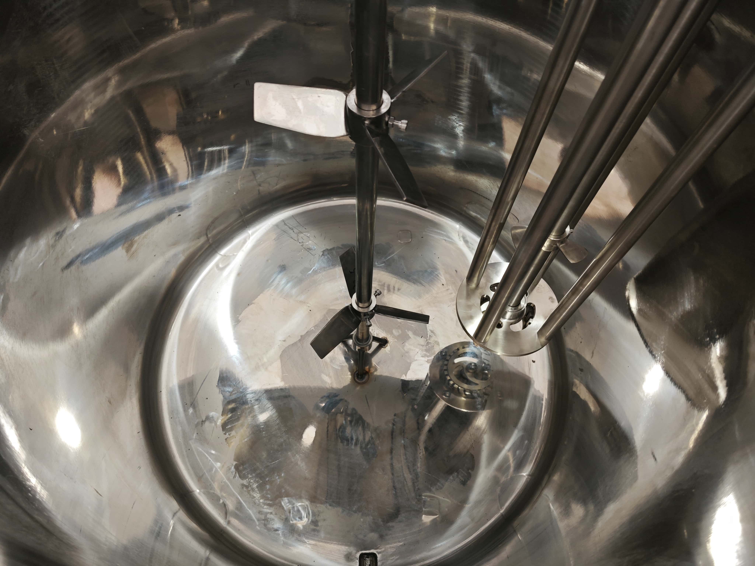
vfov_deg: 58.9
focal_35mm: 23
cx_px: 378
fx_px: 502
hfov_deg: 73.9
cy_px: 283
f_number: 1.8
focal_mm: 5.43
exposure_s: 1/47.5
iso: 250
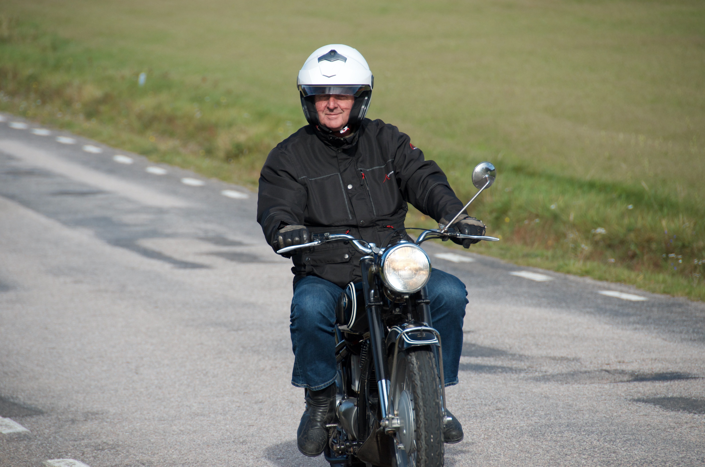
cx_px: 352
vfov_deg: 4.6
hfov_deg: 6.9
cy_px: 234
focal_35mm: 300
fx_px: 5863
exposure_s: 1/1600
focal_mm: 200
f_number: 6.3
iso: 400
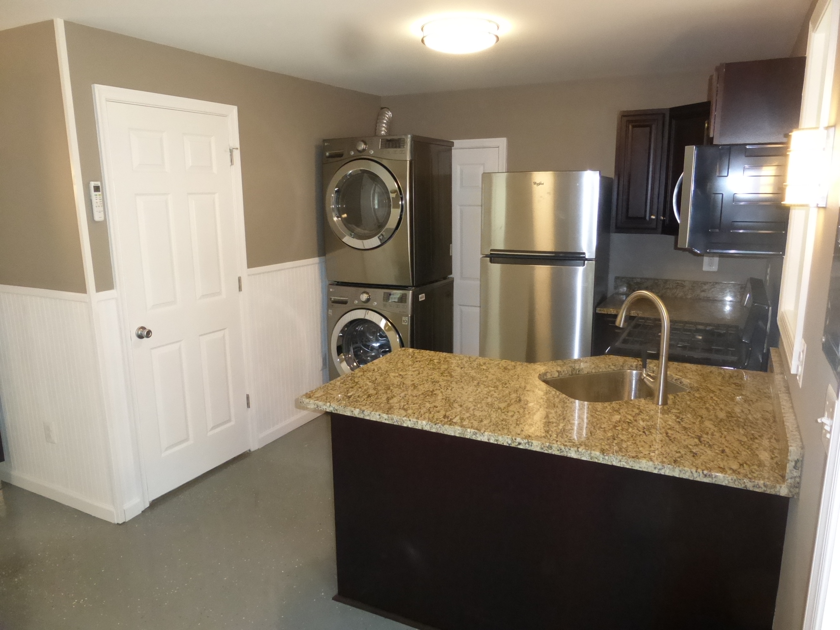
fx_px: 582
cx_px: 420
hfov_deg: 71.6
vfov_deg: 56.8
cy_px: 315
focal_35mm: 24
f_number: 4
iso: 800
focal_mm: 4.3
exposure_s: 1/60
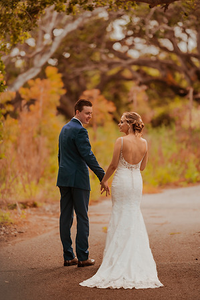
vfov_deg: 15.2
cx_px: 100
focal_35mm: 135
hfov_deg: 10.1
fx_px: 1128
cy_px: 150
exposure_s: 1/1250
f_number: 1.8
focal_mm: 135
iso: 320
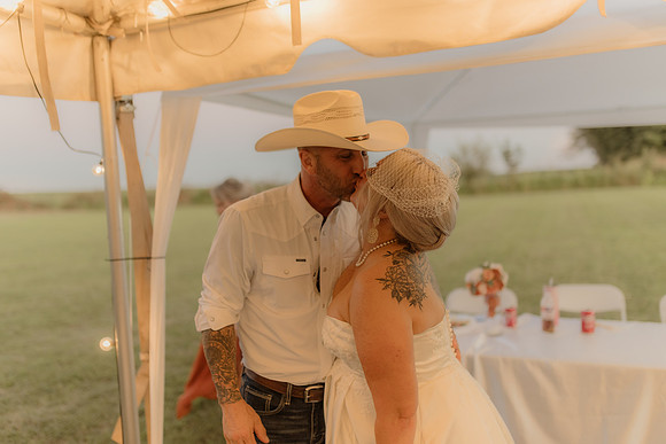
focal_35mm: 35
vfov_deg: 37.9
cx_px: 333
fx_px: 648
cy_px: 222
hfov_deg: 54.4
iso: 500
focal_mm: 35
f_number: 1.4
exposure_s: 1/160
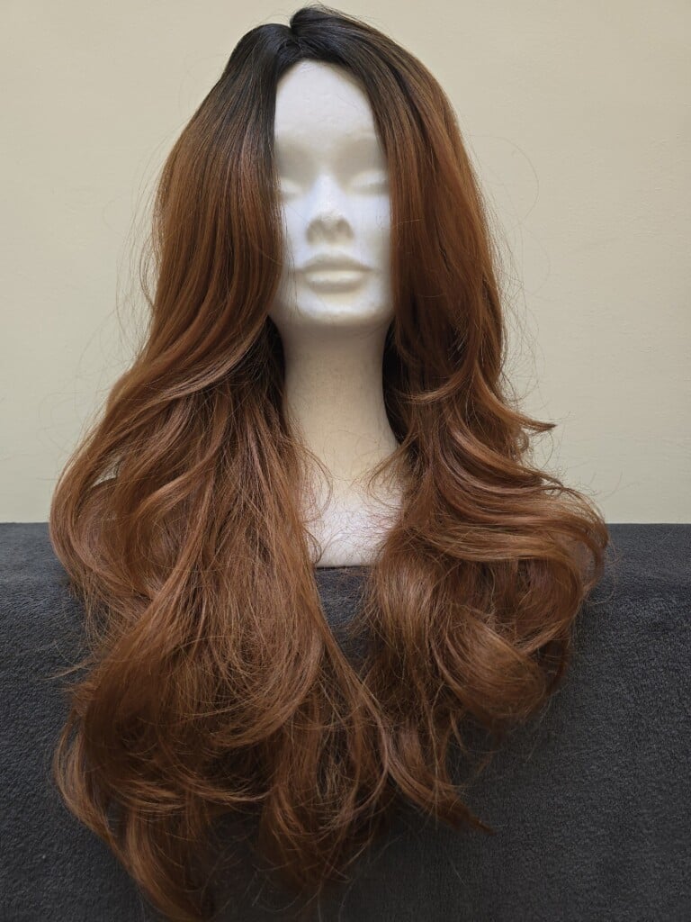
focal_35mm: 23
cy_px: 461
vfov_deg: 73.9
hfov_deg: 58.9
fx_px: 612
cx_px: 346
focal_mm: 6.3
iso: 160
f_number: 1.7
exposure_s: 1/100
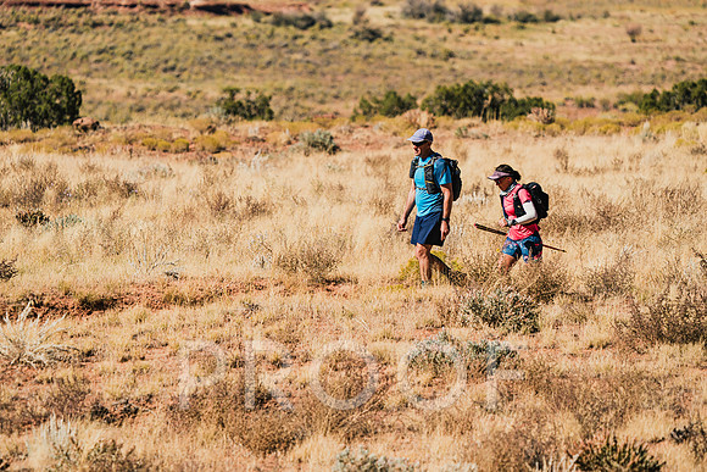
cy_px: 236
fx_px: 7287
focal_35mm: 371
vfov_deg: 3.7
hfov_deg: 5.6
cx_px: 354
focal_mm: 371
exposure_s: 1/1000
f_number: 6.3
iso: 160
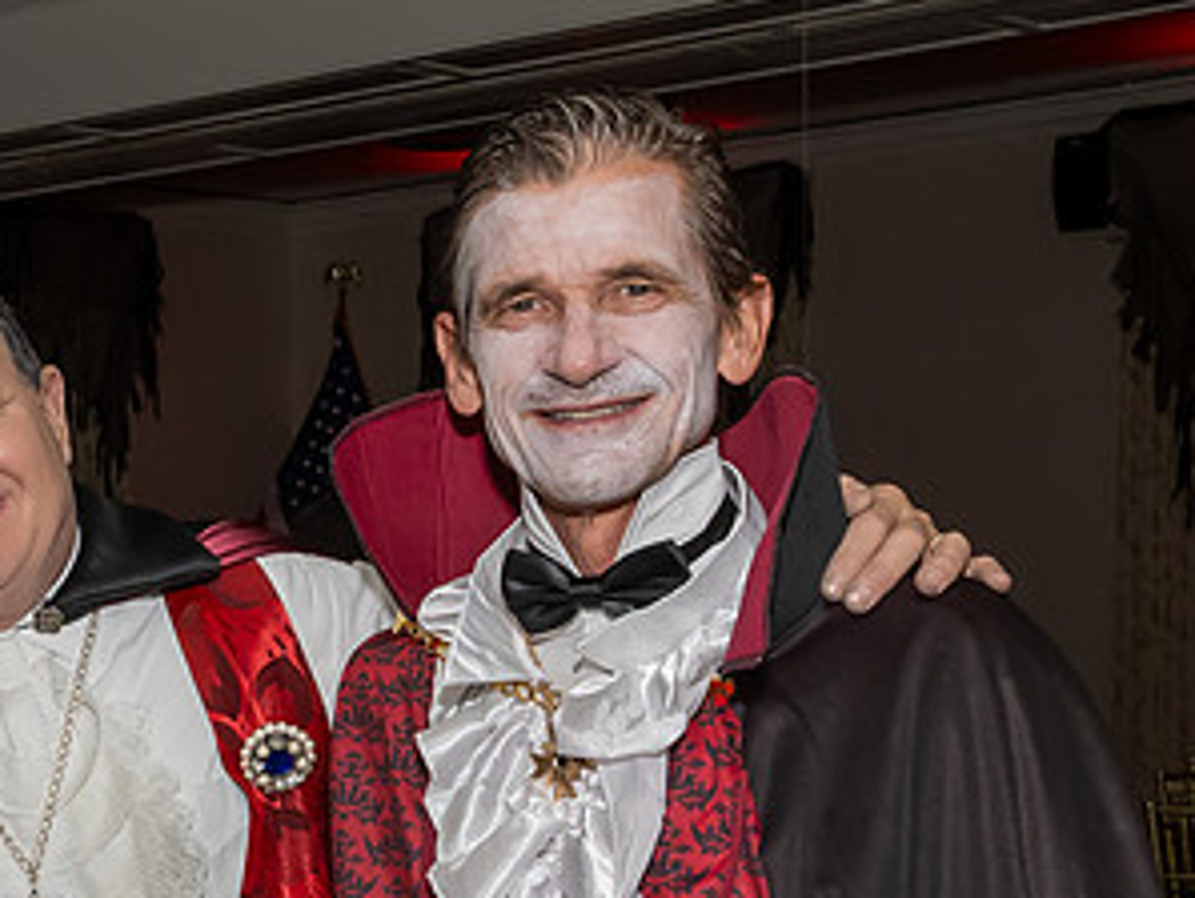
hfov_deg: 23.1
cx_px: 0
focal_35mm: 81
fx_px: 2799
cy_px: 859
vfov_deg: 17.9
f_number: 8
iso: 800
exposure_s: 1/250
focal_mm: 20
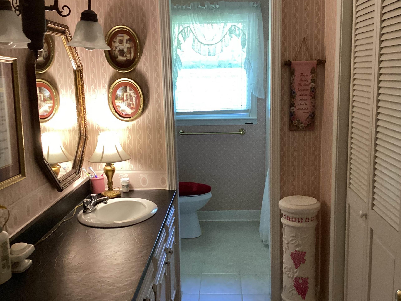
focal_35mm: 37
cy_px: 158
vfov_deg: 38.6
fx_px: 429
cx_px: 210
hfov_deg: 50.1
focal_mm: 3.3
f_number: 2.4
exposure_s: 1/60
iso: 320
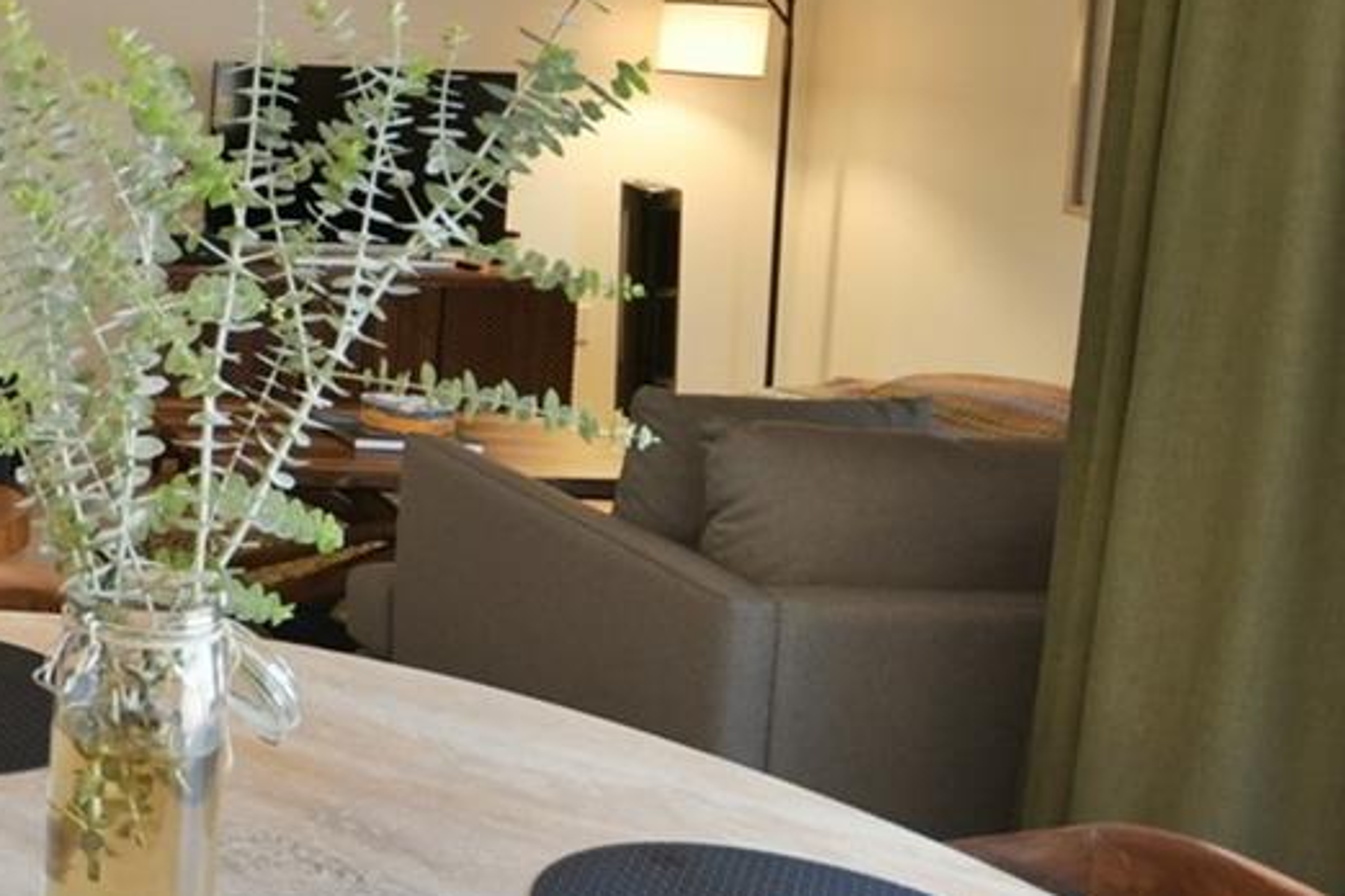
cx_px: -345
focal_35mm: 51
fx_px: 1888
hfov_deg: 31.5
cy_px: 121
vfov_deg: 26.0
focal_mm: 11
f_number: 4.2
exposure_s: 1/15
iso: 640
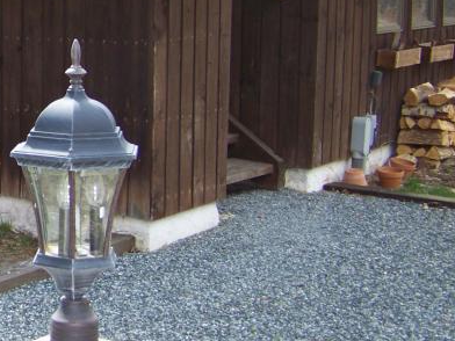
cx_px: -138
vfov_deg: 15.6
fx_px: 1236
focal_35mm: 94
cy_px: 64
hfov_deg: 19.3
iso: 69
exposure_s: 1/250
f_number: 2.8
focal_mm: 5.85
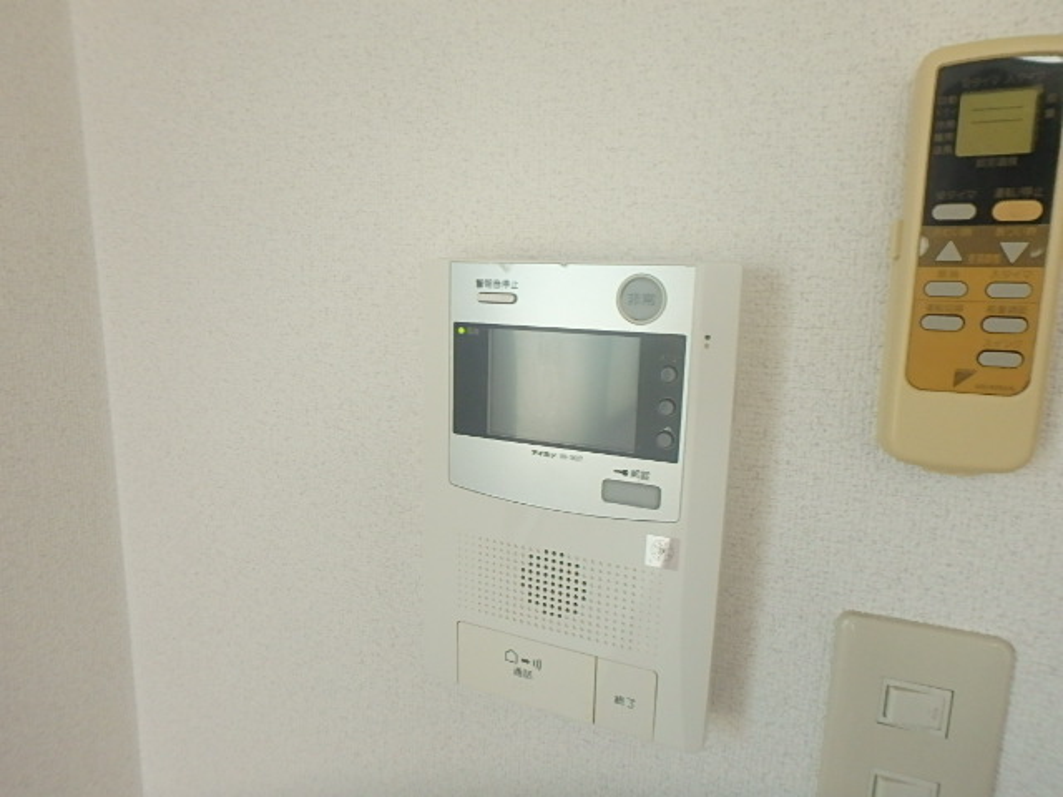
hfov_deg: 79.0
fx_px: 645
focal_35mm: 21
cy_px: 398
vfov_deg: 63.4
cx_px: 532
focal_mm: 3.7
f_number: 3.5
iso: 320
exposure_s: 1/30
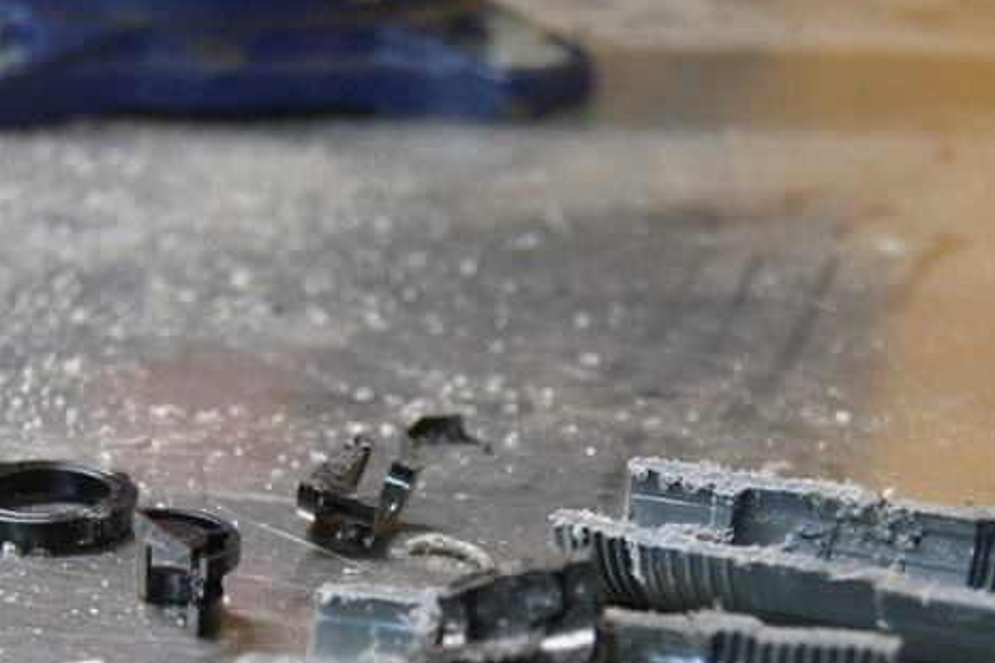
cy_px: 551
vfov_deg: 13.7
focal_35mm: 99
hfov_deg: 20.6
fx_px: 2736
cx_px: 409
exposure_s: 1/15
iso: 400
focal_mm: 30
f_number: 4.5
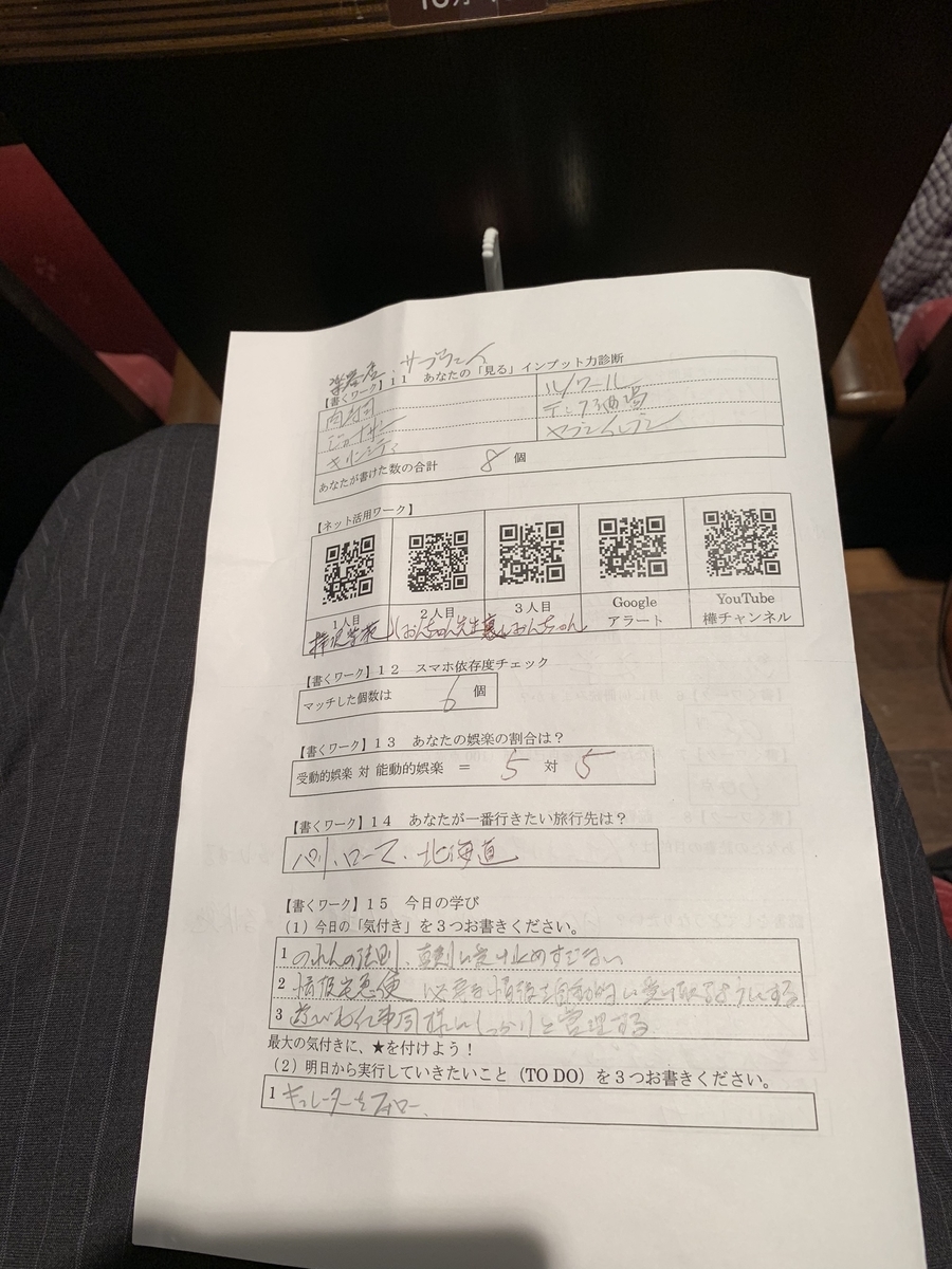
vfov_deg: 67.3
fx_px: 953
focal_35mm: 26
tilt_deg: -63.2
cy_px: 634
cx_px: 476
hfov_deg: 53.1
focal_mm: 4.25
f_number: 1.8
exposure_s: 1/50
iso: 64
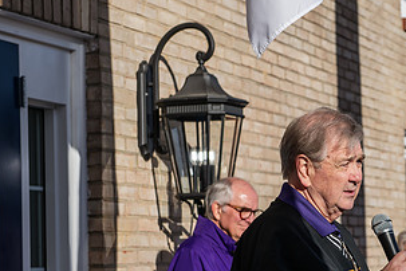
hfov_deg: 17.6
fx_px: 1297
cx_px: 343
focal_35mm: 115
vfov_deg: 11.9
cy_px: 186
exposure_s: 1/1000
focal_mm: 60
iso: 80
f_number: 4.5
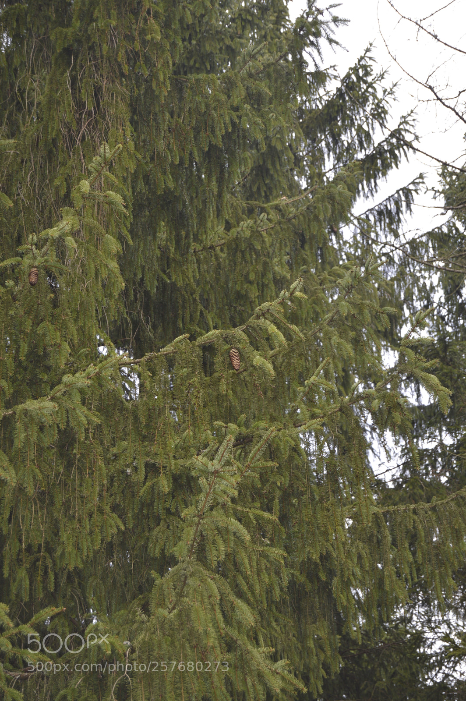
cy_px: 350
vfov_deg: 26.0
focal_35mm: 78
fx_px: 1517
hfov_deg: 17.5
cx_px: 233
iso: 140
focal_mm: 52
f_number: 5.6
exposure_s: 1/125
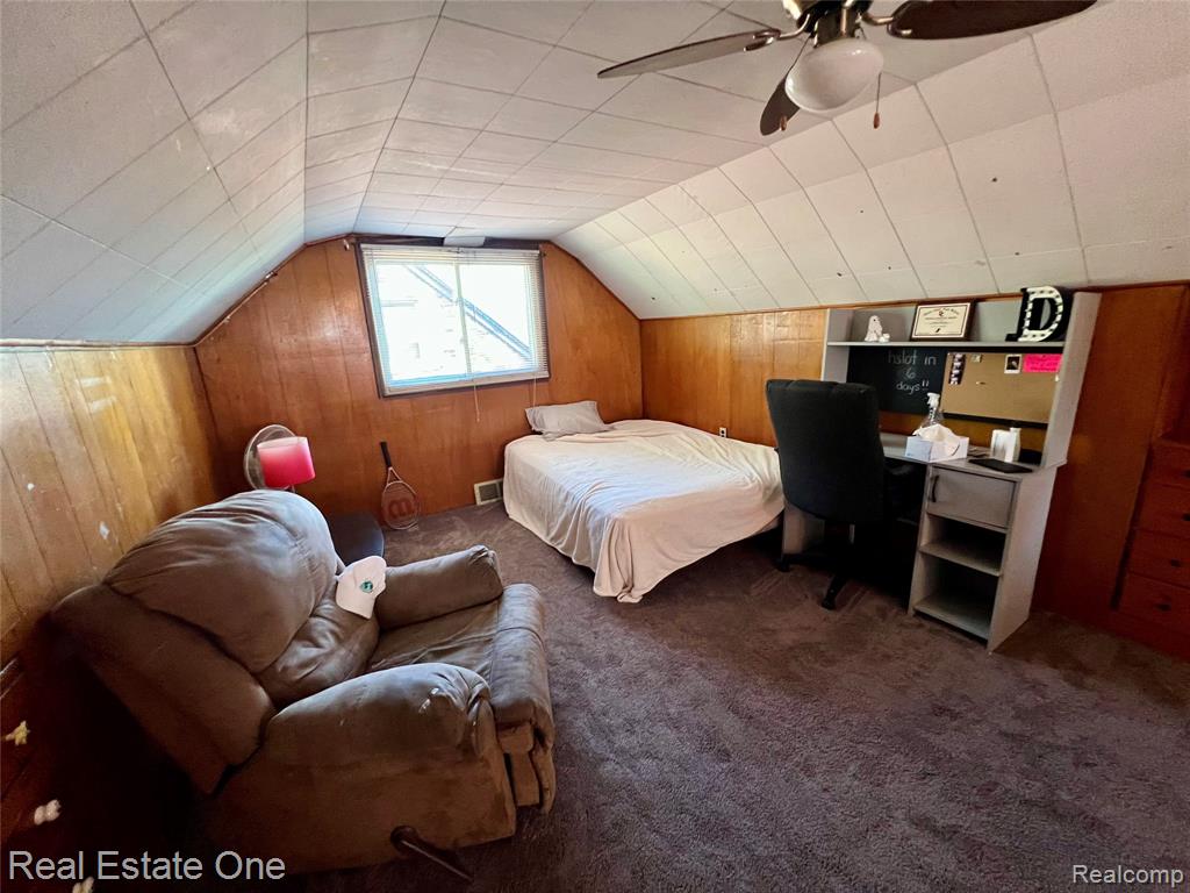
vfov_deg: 89.9
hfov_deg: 106.2
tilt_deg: -14.3
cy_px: 446
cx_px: 595
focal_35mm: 13
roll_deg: +3.4
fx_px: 447
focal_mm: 1.57
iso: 500
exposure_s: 1/60
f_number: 1.8
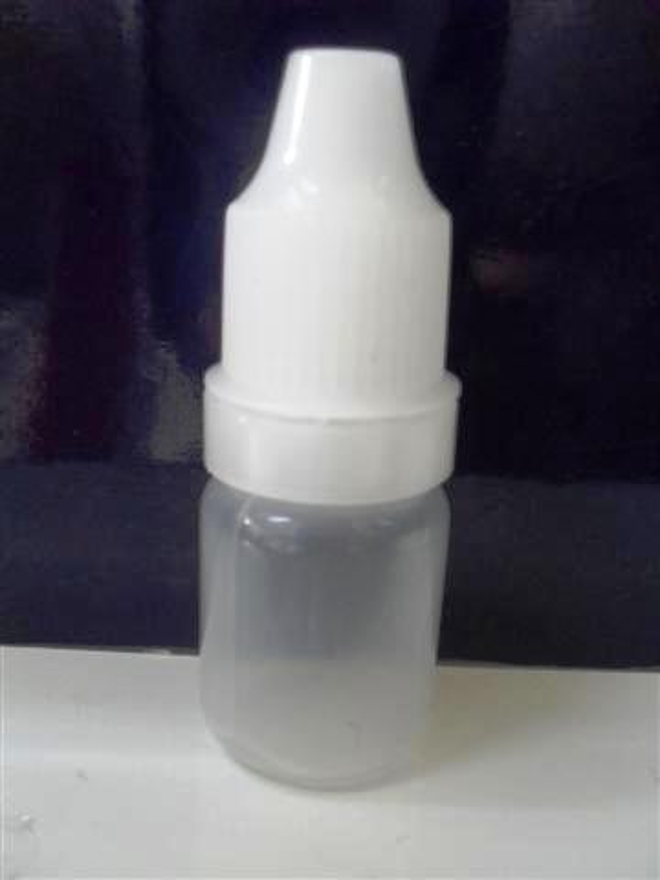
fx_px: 966
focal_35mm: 38
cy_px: 440
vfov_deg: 49.0
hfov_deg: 37.7
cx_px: 330
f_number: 2.8
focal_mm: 6.3
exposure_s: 1/30
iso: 200
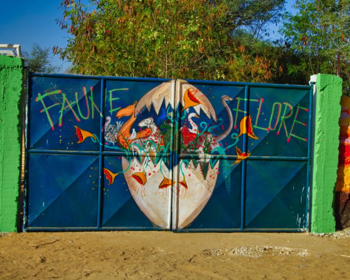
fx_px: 363
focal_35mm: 35
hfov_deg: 51.5
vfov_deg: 42.2
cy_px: 145
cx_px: 181
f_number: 7.1
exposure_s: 1/180
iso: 400
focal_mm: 18
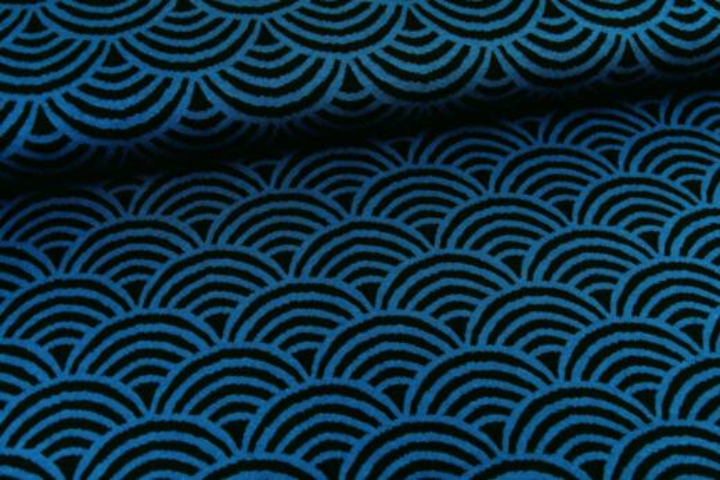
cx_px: 360
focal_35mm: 43
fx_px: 860
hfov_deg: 45.4
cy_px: 240
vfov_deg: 31.2
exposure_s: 1/80
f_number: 3.2
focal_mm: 15.51
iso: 640
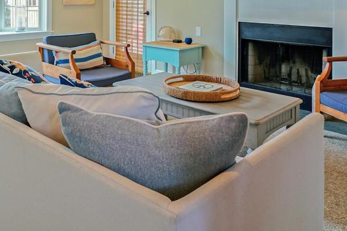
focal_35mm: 37
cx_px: 121
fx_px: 357
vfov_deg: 32.8
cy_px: -2
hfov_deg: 51.1
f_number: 2.8
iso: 125
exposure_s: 1/30
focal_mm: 10
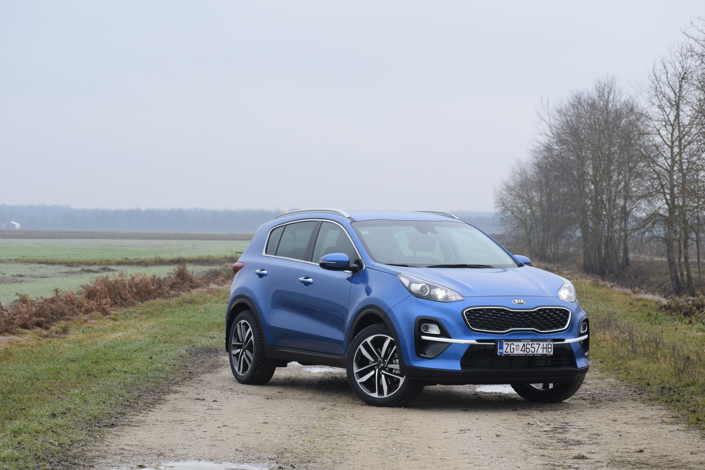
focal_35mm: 105
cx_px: 352
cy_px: 235
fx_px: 2056
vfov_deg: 13.0
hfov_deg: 19.5
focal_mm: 70
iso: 400
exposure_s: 1/200
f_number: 7.1
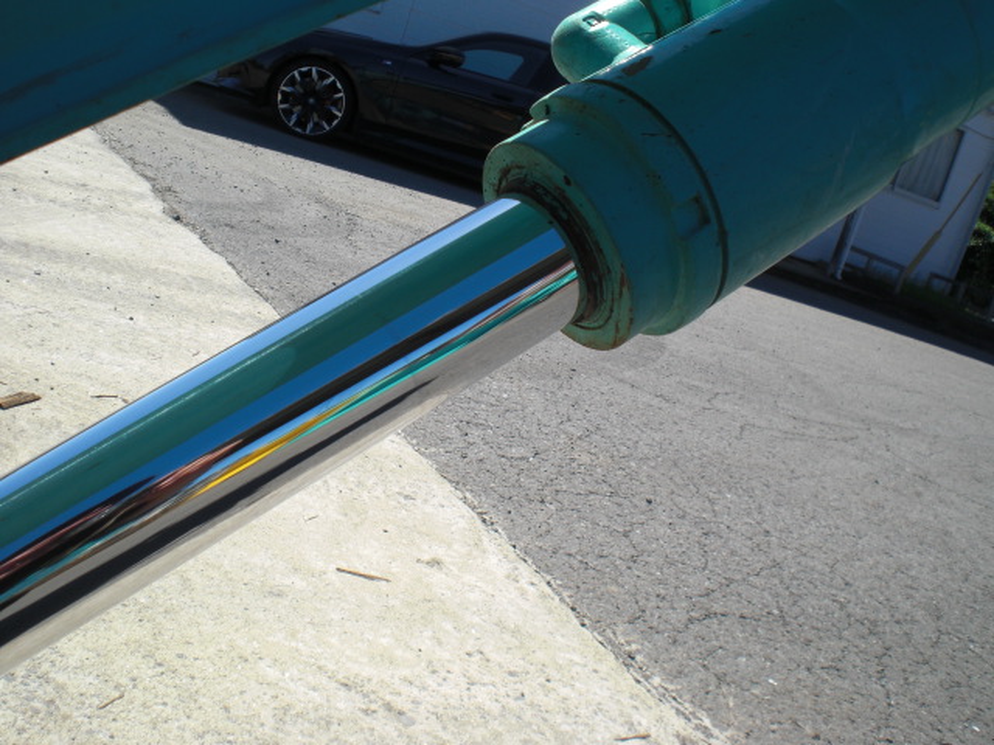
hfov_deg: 49.0
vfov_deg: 37.7
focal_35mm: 38
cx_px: 497
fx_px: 1091
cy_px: 372
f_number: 5.6
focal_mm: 6.3
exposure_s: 1/320
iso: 64
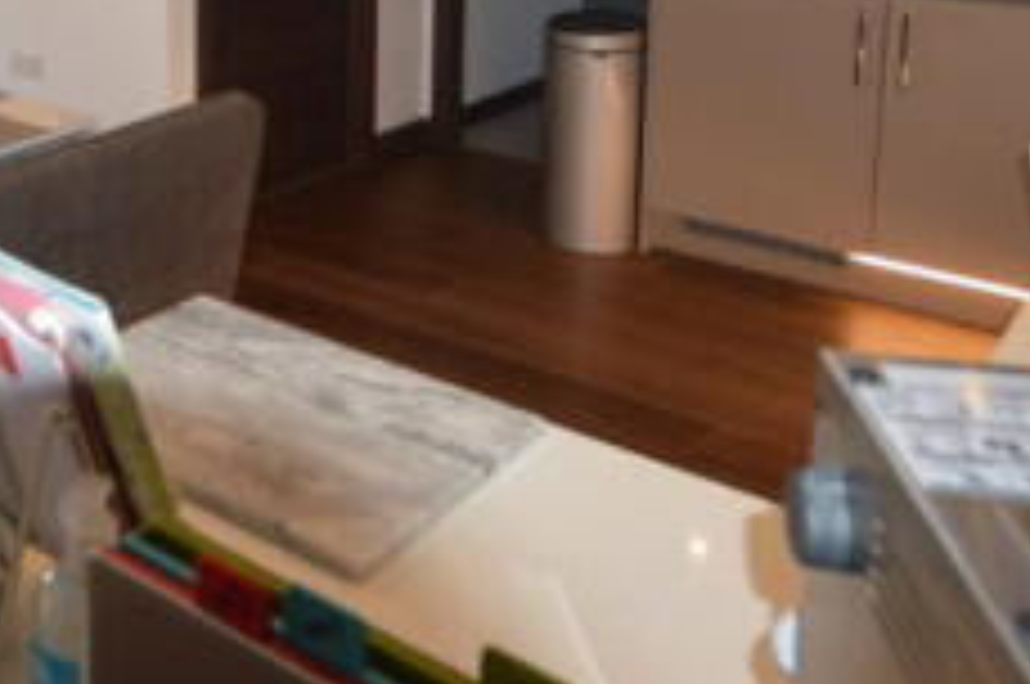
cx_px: 58
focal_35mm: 43
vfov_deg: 28.1
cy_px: -86
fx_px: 1229
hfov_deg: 41.1
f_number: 4
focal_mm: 10
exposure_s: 1/125
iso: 360
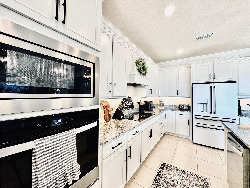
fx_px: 101
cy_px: 94
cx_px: 125
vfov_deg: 85.7
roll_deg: -0.9
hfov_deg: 102.1
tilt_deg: -0.1
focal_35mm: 14
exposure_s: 1/120
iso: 125
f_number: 2.2
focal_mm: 2.22
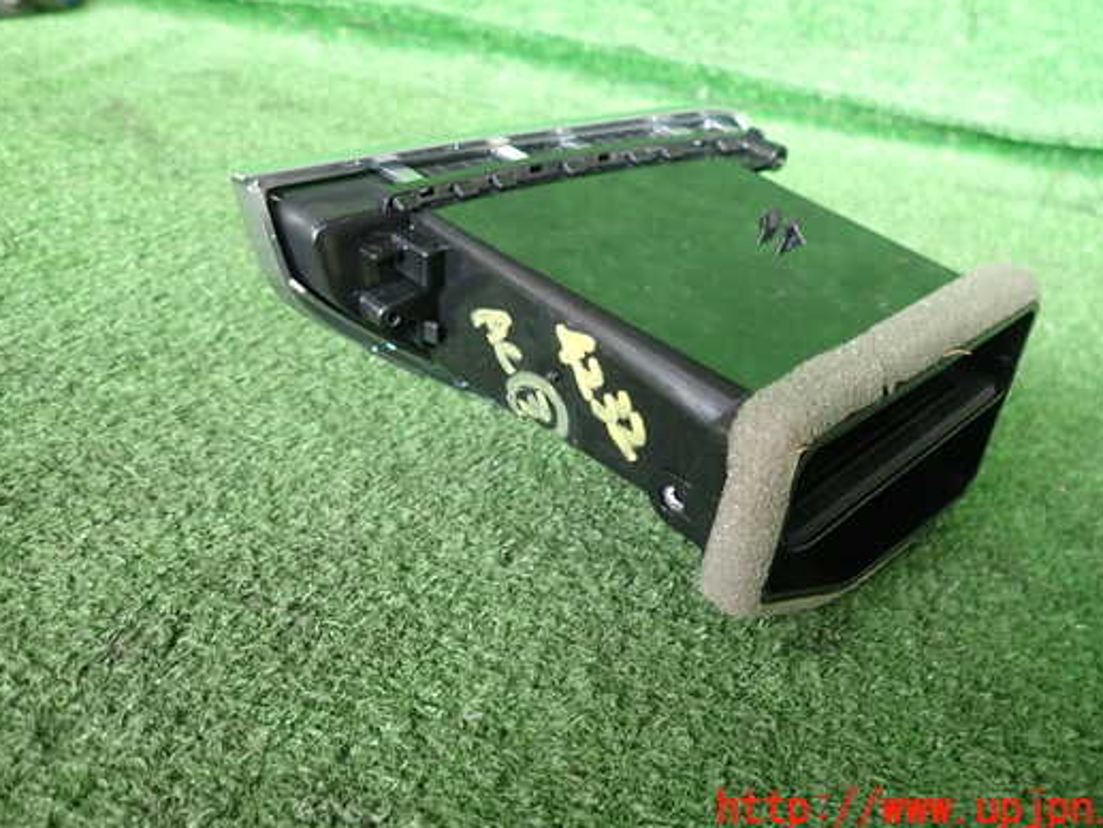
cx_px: 559
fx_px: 924
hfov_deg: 61.6
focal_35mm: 29
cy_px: 356
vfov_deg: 48.1
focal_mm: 4.5
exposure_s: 1/50
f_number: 2
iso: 200
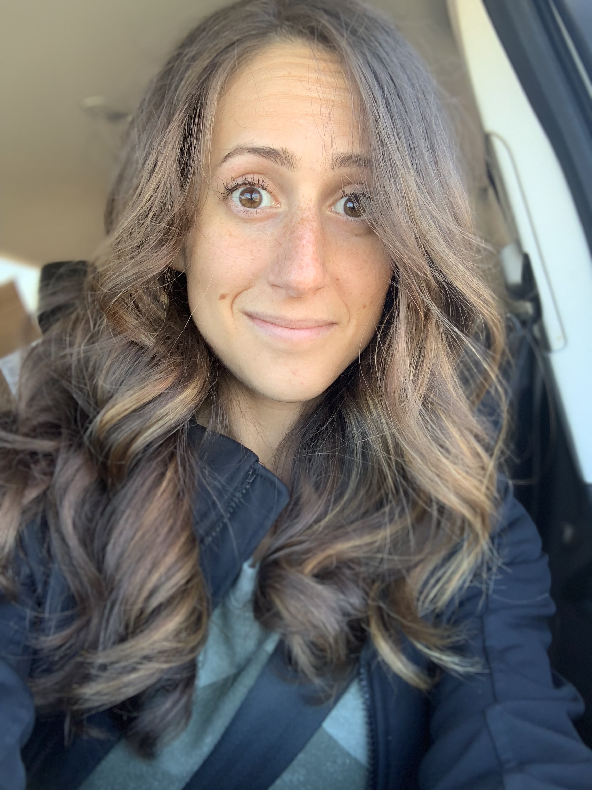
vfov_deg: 56.8
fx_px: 730
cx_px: 296
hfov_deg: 44.2
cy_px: 395
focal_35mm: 32
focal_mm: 2.87
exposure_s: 1/121
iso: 50
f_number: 2.2
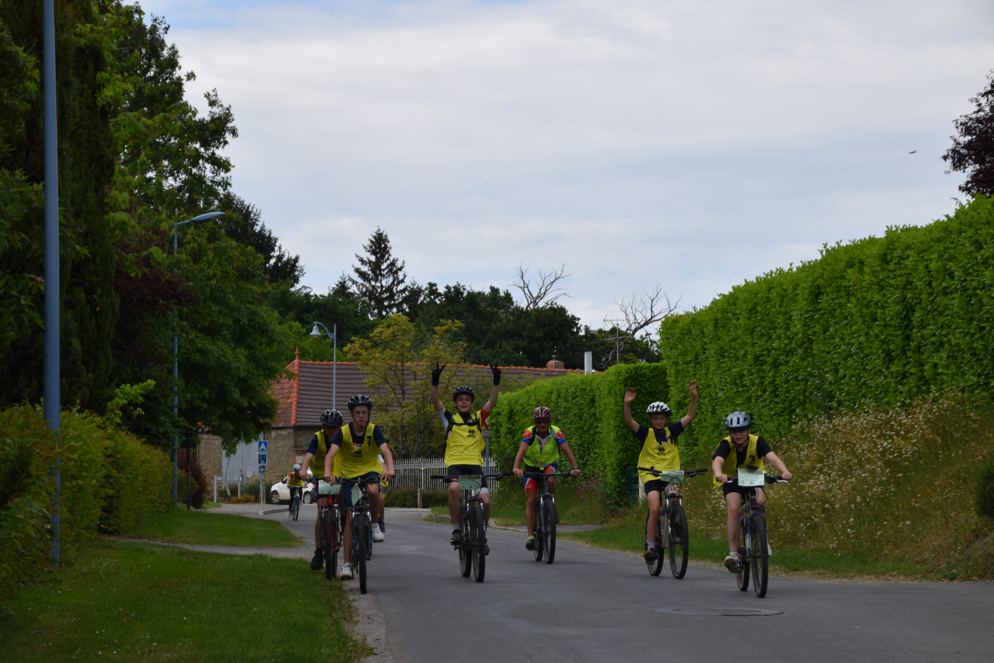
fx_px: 2899
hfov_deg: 19.5
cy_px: 332
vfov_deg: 13.0
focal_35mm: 105
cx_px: 497
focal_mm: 70
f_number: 10
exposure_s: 1/400
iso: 200
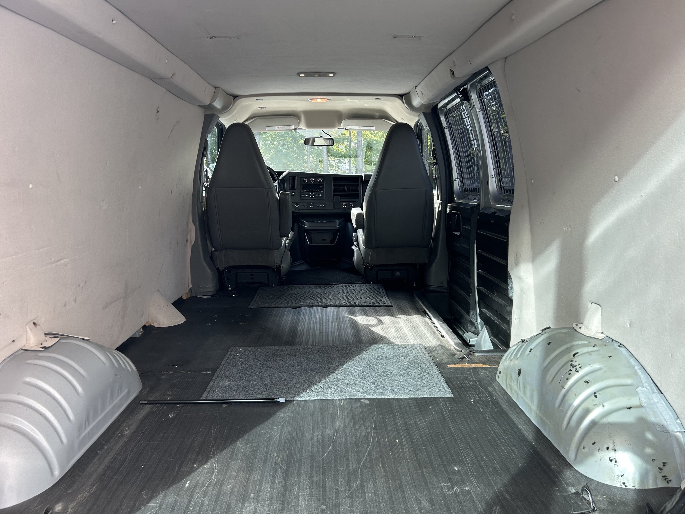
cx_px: 342
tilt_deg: -8.8
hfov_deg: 67.3
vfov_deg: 53.1
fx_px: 515
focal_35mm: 26
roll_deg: +0.8
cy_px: 257
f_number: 1.5
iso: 40
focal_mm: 5.7
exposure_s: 1/131
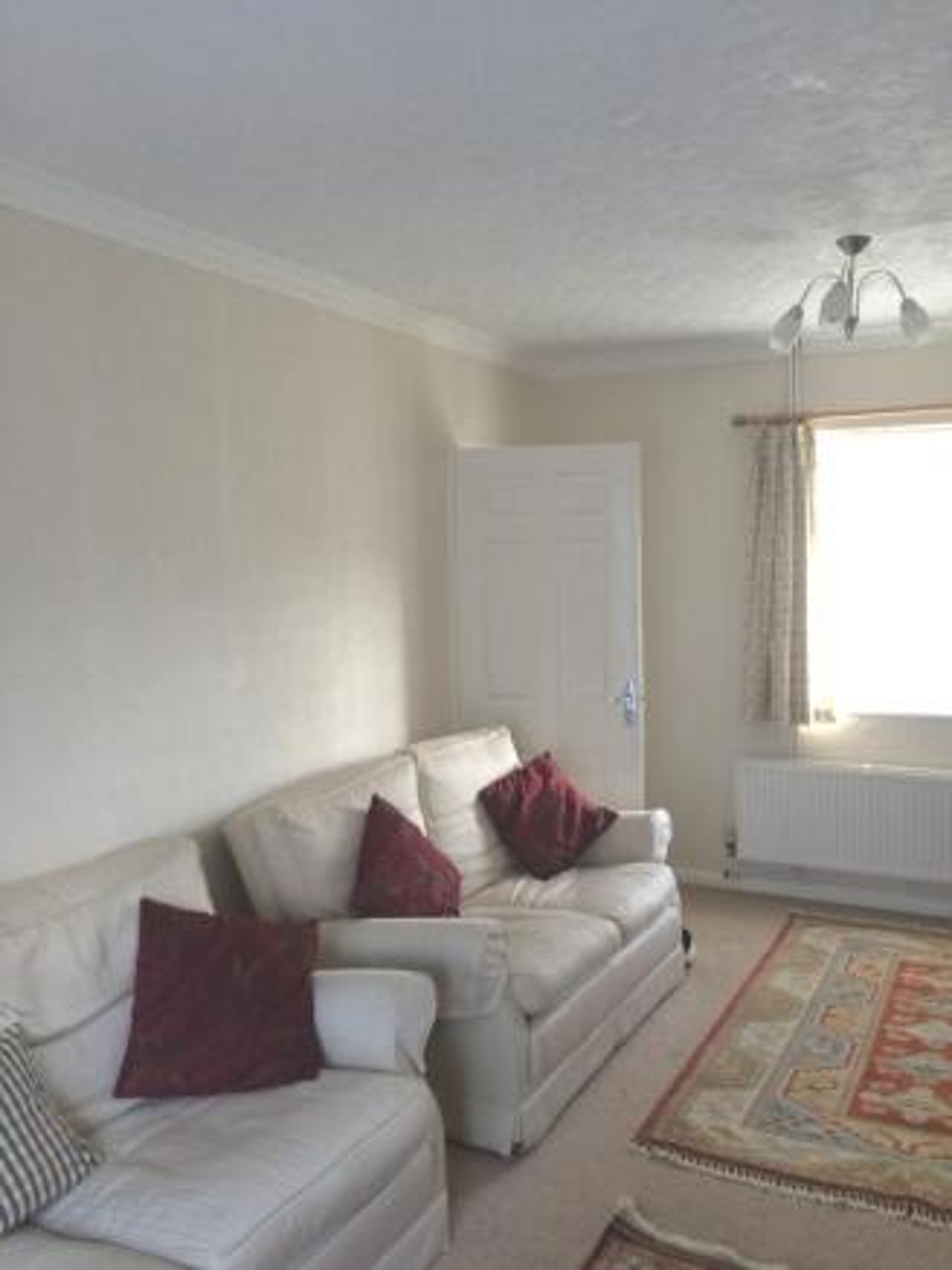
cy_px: 635
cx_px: 476
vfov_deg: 61.6
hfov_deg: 48.2
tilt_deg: -4.4
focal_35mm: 29
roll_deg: +2.3
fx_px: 1063
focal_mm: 4.15
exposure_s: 1/30
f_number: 2.2
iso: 64
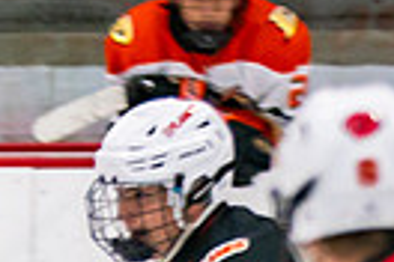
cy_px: 651
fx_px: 11874
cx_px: -743
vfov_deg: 1.3
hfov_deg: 1.9
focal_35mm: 1085
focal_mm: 135
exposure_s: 1/640
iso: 800
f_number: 2.8
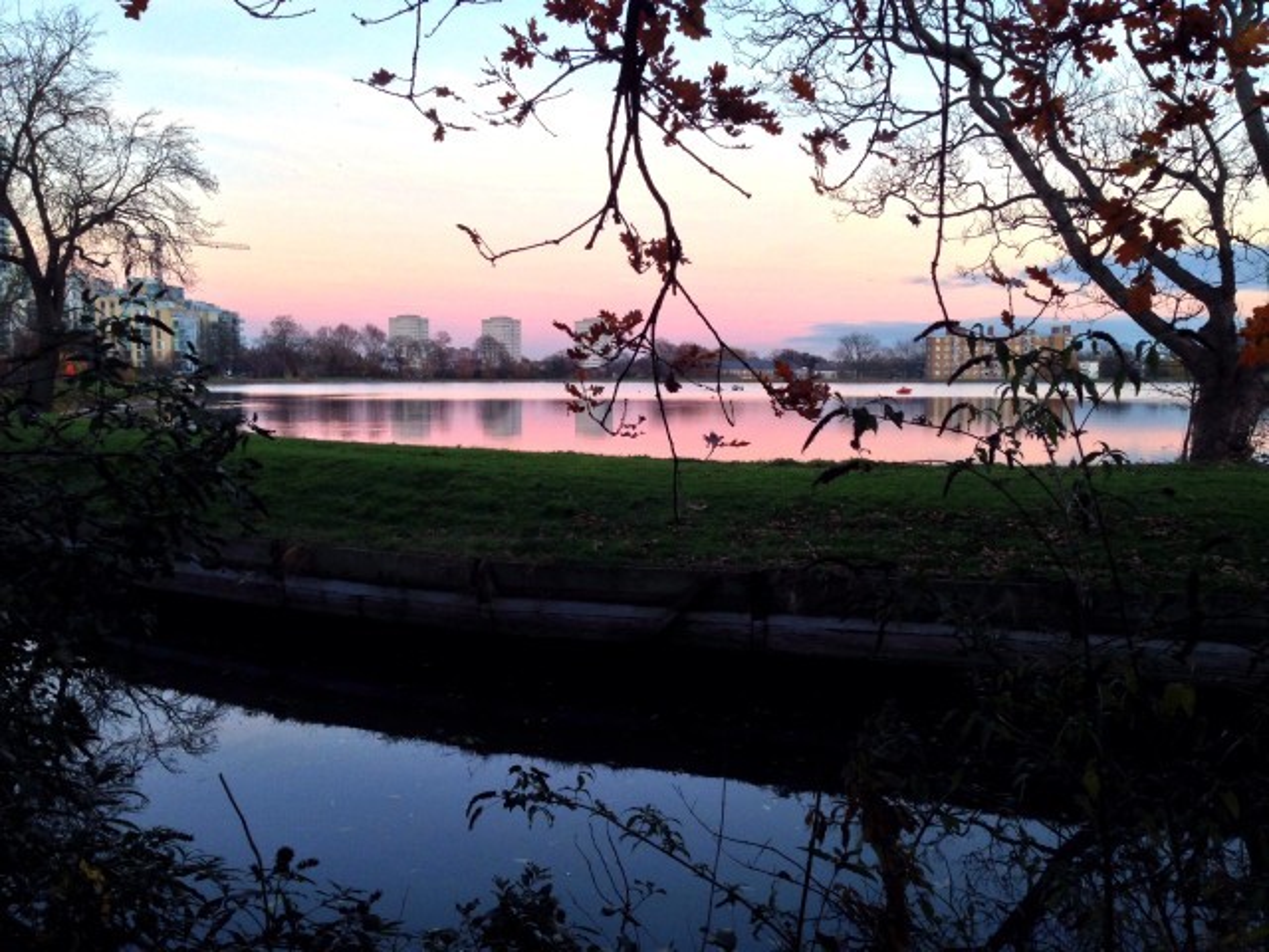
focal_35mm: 33
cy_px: 476
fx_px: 1210
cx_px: 634
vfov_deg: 42.9
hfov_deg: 55.4
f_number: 2.4
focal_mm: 4.12
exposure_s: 1/120
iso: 100
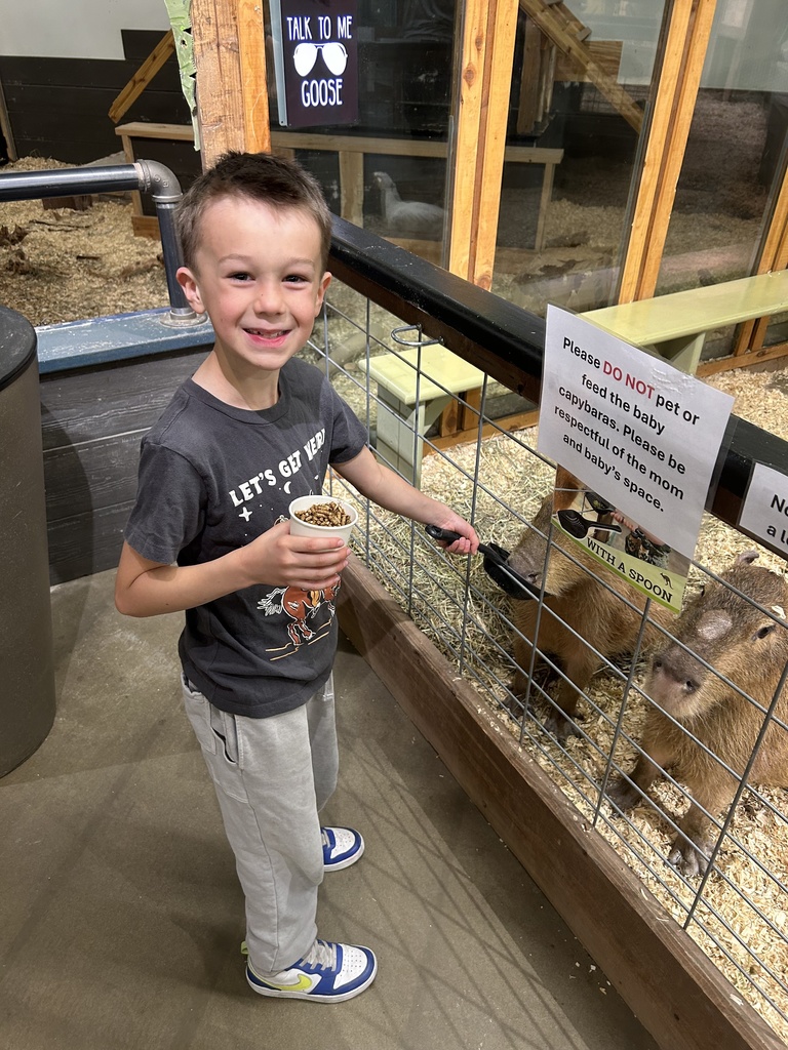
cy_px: 525
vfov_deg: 67.3
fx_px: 789
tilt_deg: -34.5
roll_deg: -0.8
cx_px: 394
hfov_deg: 53.1
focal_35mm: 26
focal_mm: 5.7
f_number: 1.5
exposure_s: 1/60
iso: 125
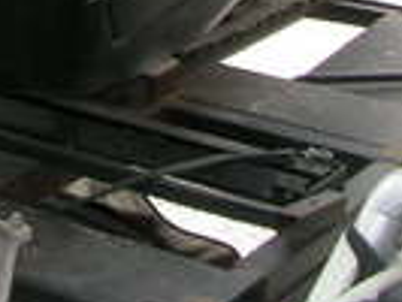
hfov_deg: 13.2
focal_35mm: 143
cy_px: -296
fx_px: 1662
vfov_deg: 9.7
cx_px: -154
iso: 71
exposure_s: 1/44.5
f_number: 5.6
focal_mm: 5.8
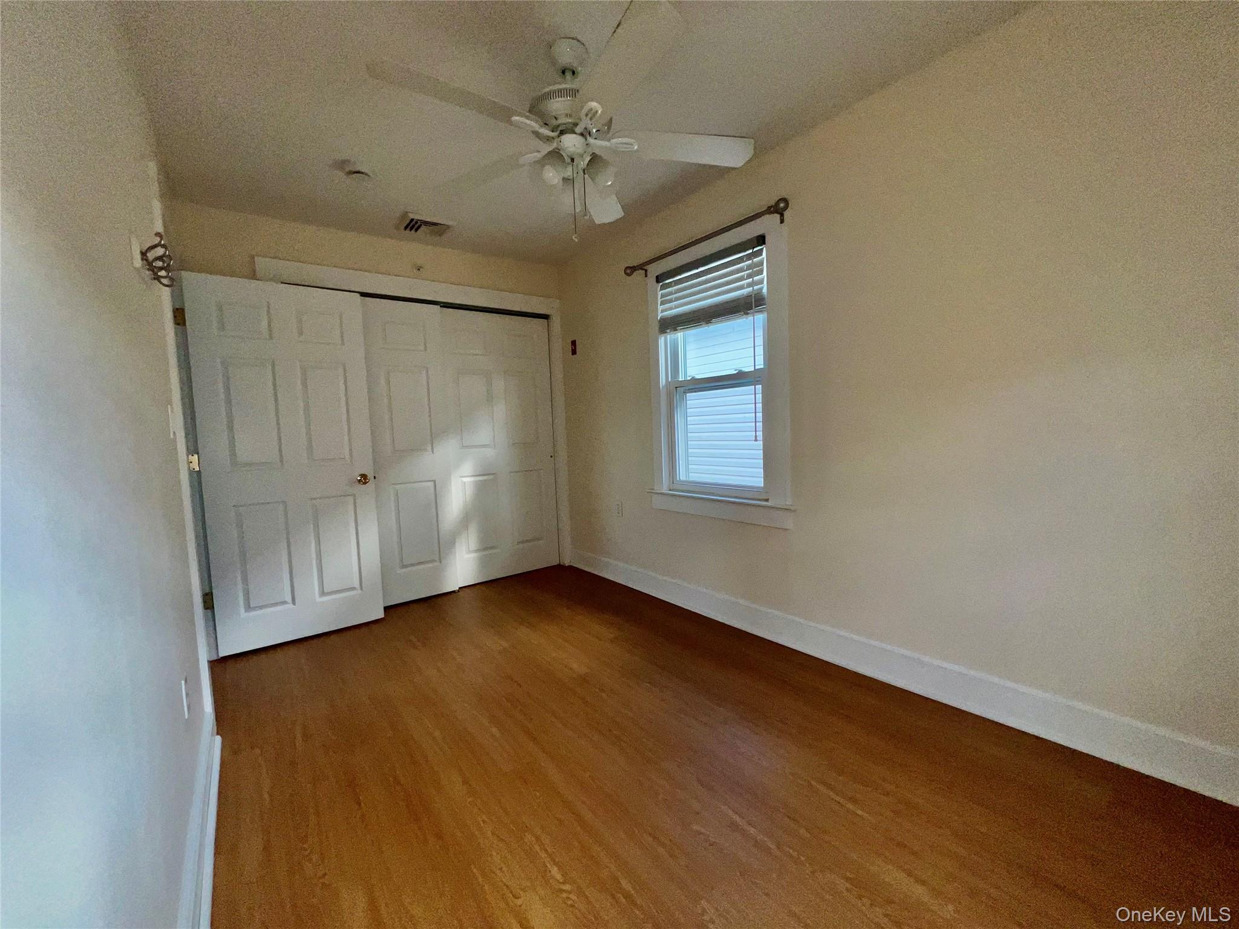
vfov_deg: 89.9
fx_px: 465
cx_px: 620
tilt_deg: -4.8
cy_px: 464
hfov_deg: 106.2
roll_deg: +2.1
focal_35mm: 13
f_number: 1.8
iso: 25
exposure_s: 1/215
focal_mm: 1.57
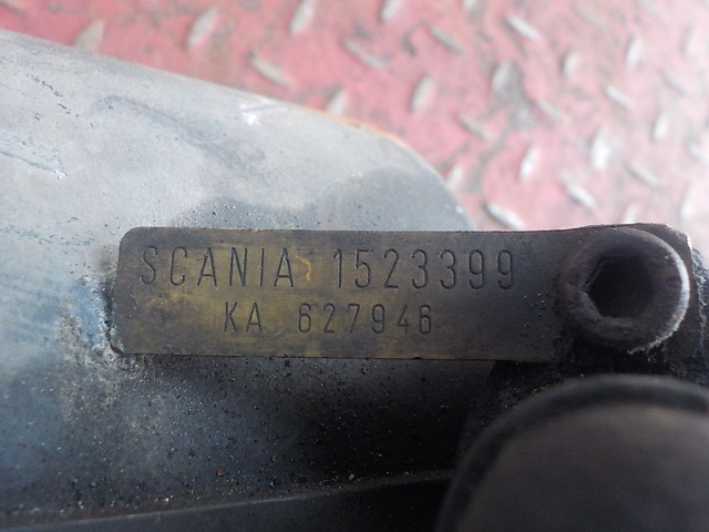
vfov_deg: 46.8
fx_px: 614
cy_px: 266
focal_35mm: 30
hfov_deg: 60.0
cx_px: 354
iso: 400
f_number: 3.3
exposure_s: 1/20
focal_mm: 4.1
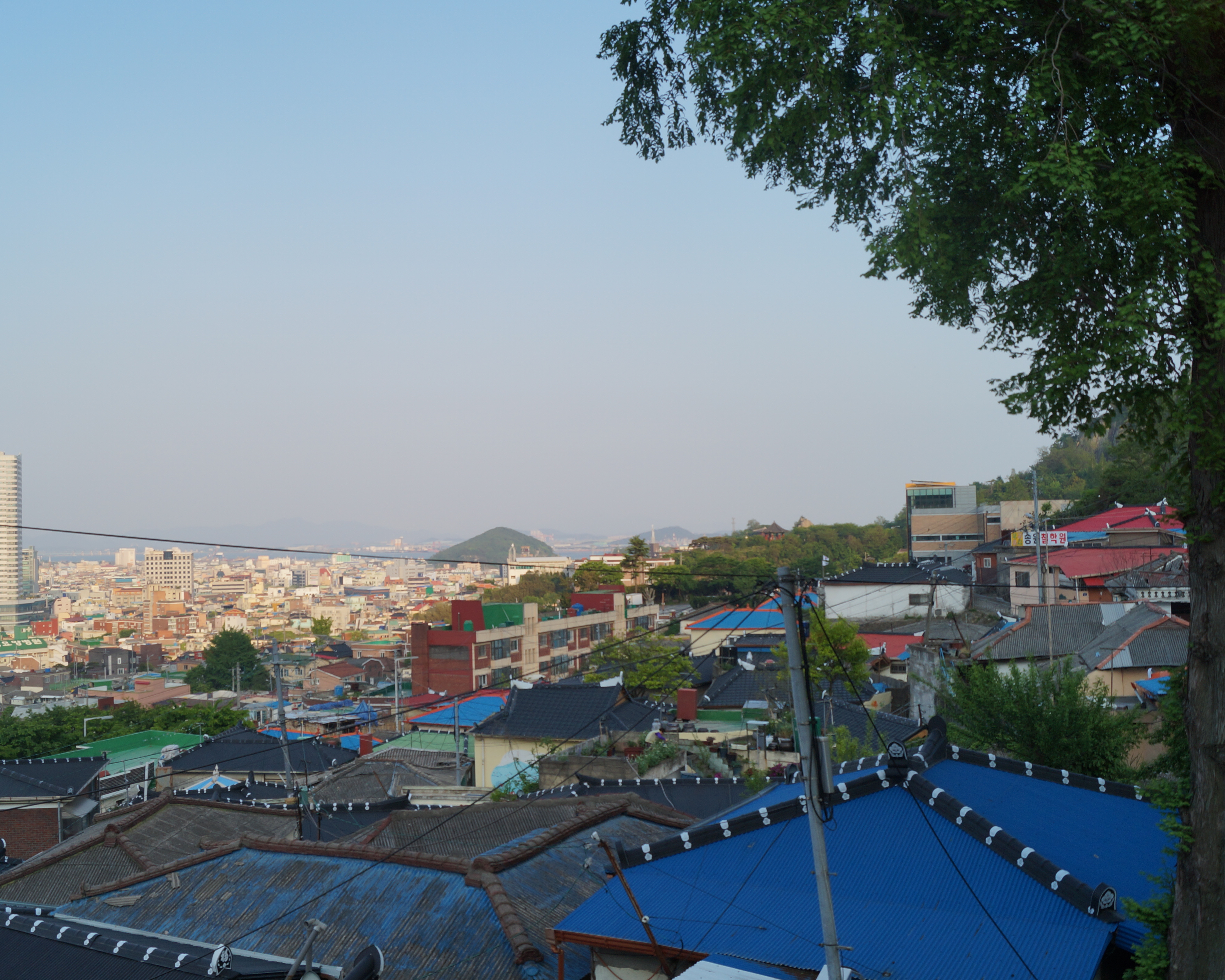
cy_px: 489
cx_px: 483
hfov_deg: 56.7
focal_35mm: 31
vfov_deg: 47.1
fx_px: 1124
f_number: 7.1
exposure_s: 1/200
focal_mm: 18
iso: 100
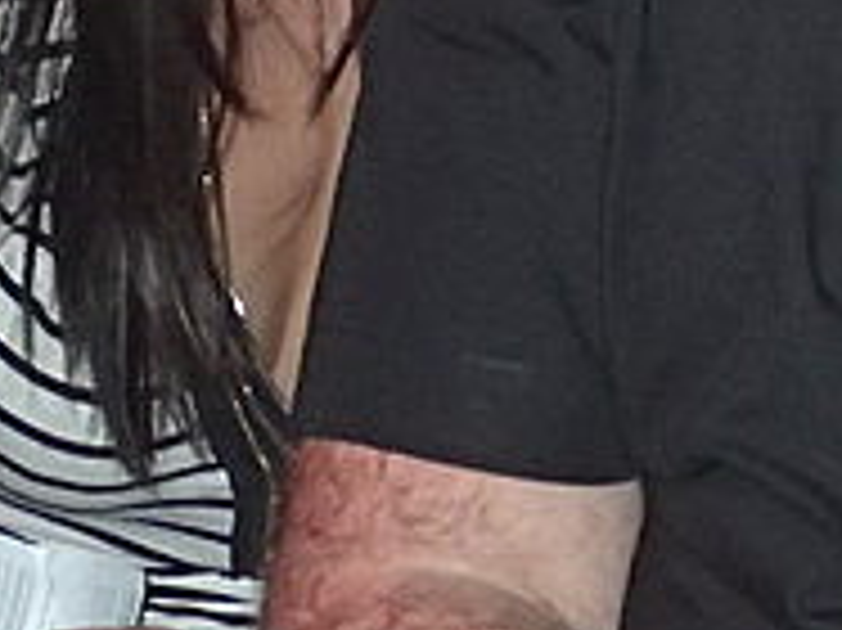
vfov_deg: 8.8
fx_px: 3962
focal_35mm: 163
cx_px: 810
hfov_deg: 12.0
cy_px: -436
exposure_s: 1/40
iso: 800
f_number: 2.7
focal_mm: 6.86
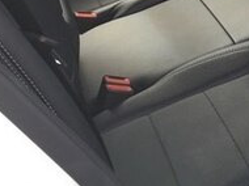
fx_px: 726
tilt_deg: -13.5
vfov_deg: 13.7
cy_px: -94
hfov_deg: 18.6
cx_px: 290
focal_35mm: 101
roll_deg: -1.1
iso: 25
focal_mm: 4.15
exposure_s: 1/123
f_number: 2.2
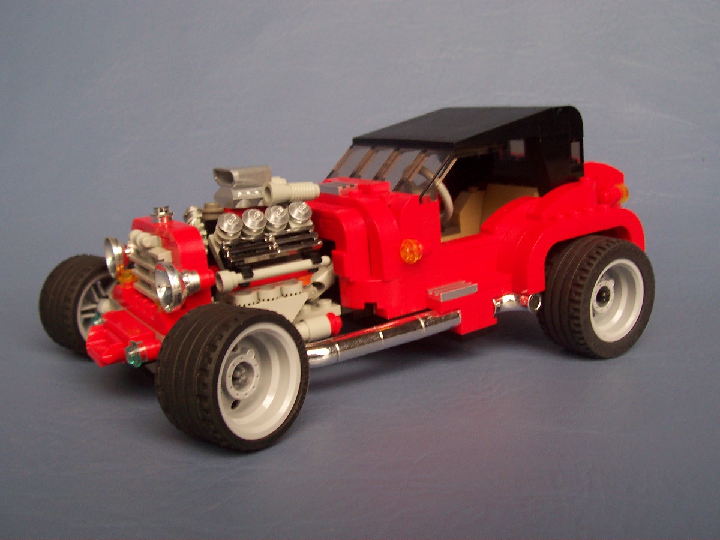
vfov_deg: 38.7
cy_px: 270
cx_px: 360
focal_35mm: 37
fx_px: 770
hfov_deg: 50.1
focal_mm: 5.6
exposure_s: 1/30
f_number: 2.8
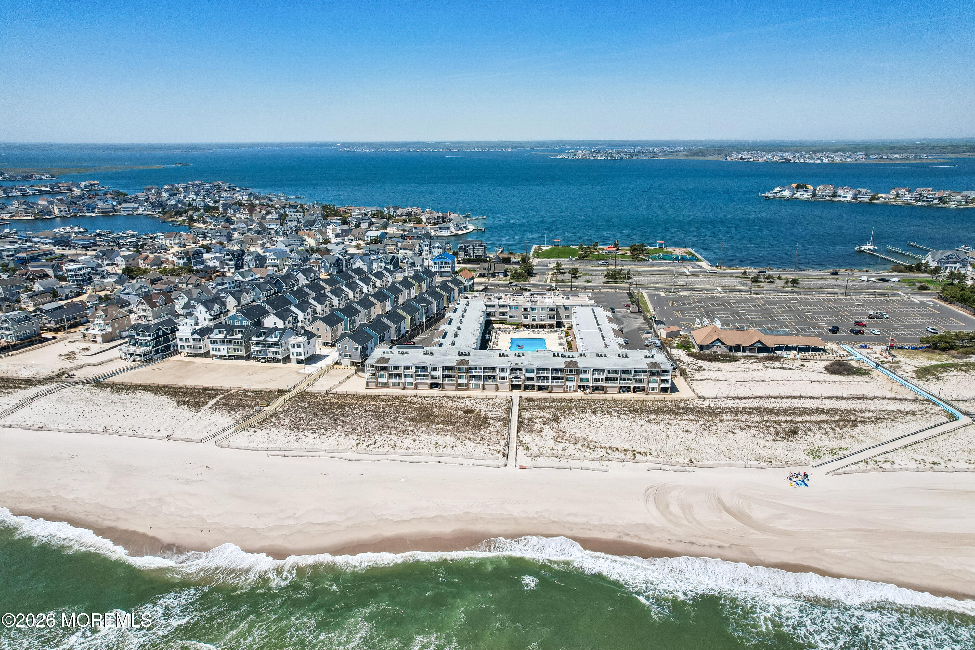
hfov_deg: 78.6
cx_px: 488
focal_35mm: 22
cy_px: 325
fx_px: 596
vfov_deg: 57.2
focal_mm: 8.4
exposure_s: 1/3200
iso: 110
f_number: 2.8
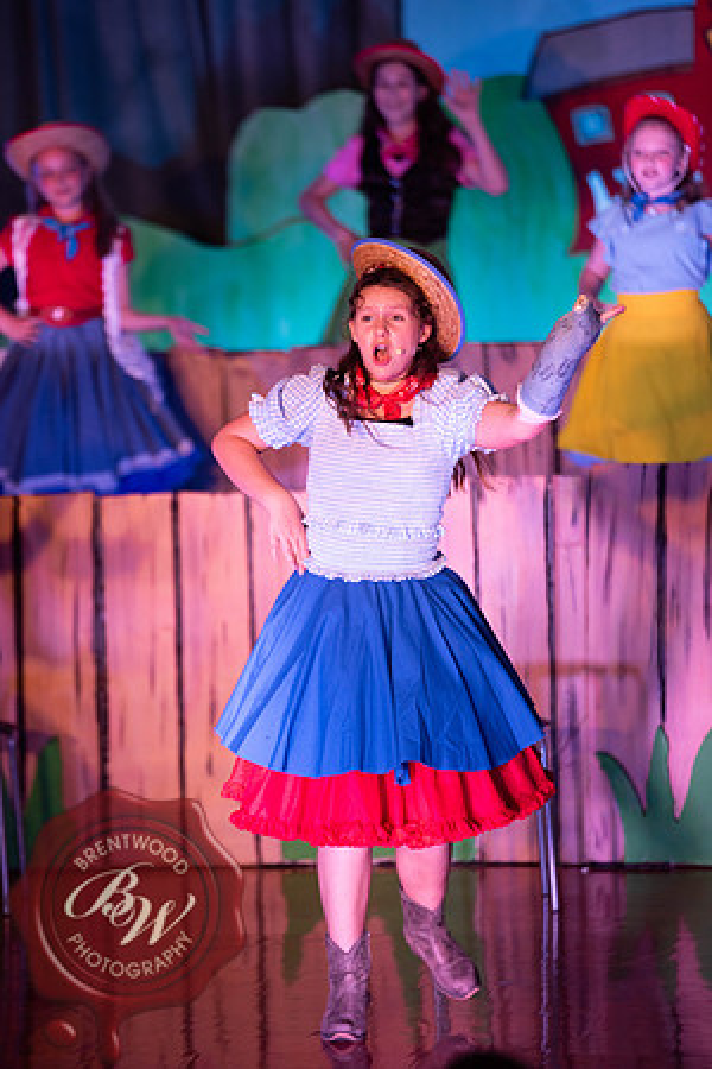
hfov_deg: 6.9
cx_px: 356
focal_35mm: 200
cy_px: 534
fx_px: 5933
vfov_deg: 10.3
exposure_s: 1/200
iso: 1100
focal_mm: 200
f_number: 2.8
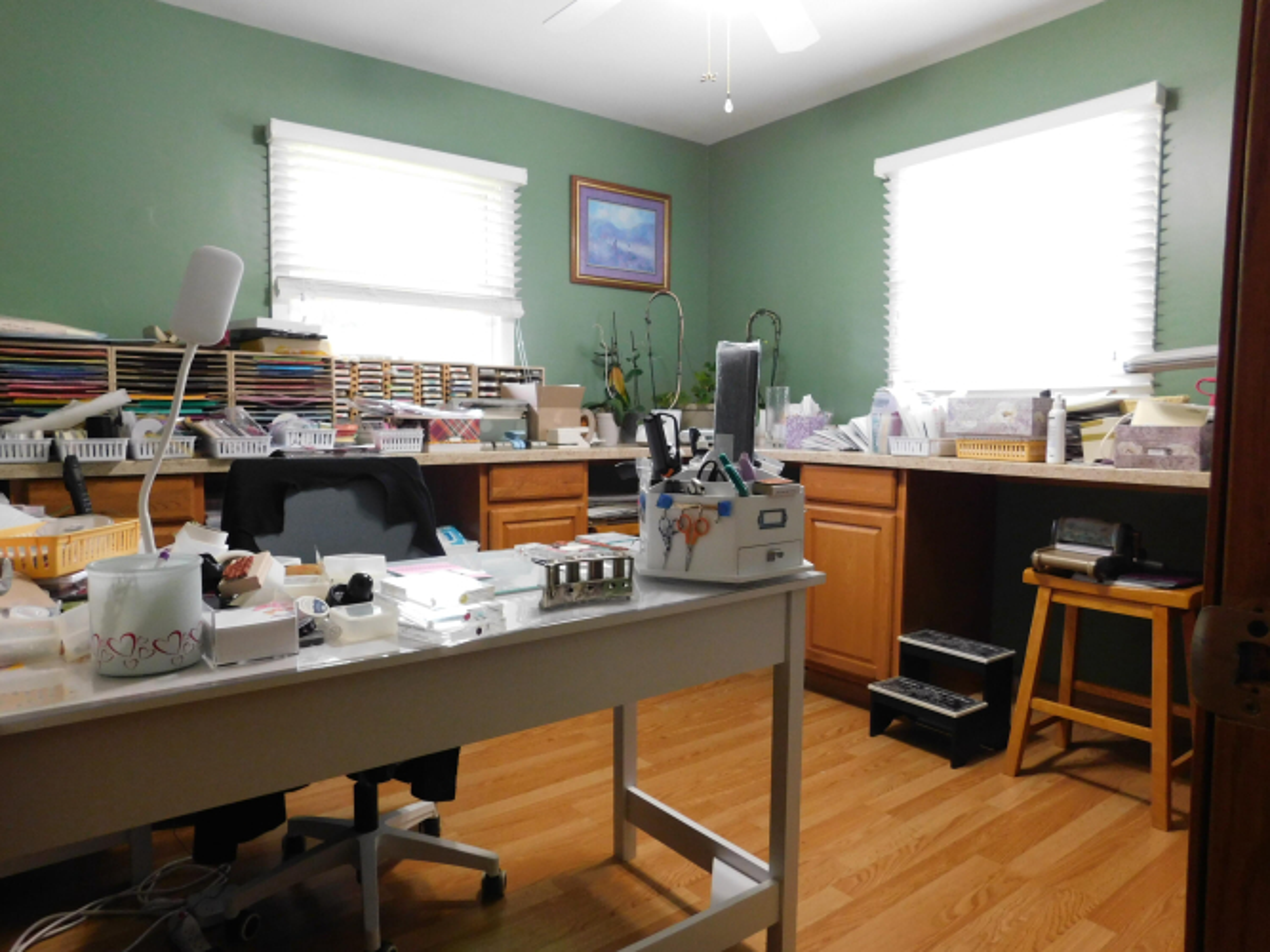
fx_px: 844
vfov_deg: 58.9
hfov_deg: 73.9
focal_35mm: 23
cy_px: 476
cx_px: 635
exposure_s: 1/30
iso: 320
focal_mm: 4
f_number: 3
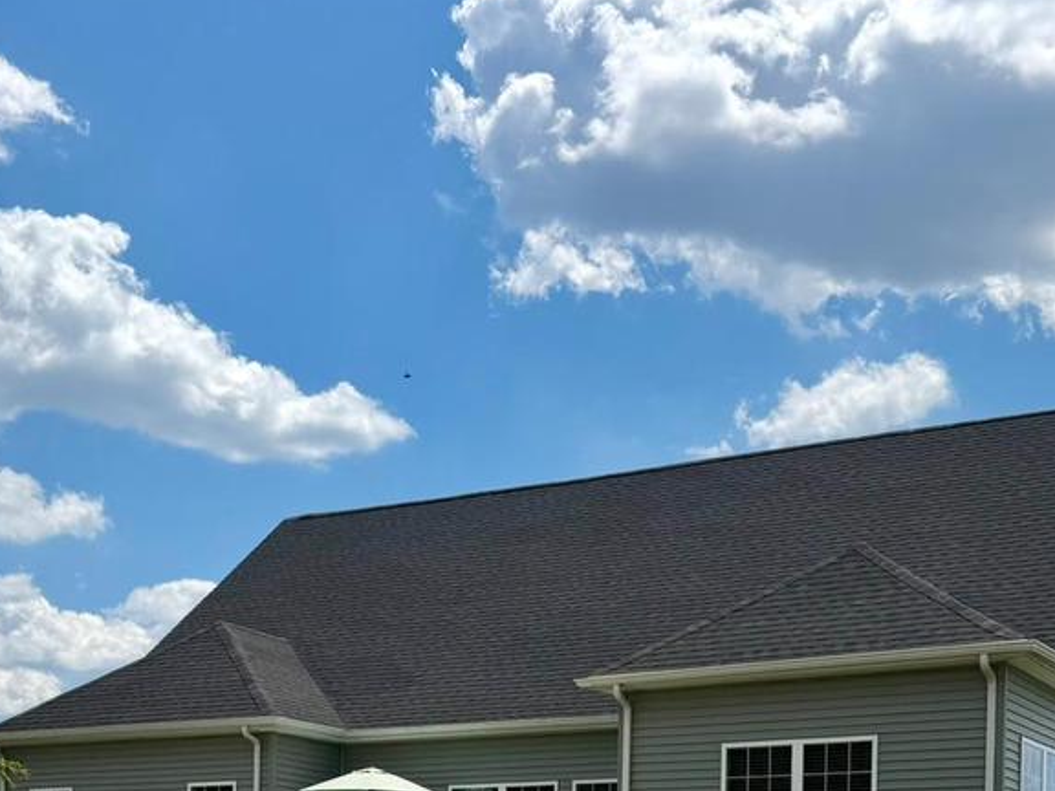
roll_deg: -0.8
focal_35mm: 60
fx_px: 1829
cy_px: 908
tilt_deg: +1.2
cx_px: 485
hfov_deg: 32.2
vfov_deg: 22.8
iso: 80
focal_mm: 6.76
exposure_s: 1/9091
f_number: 1.78
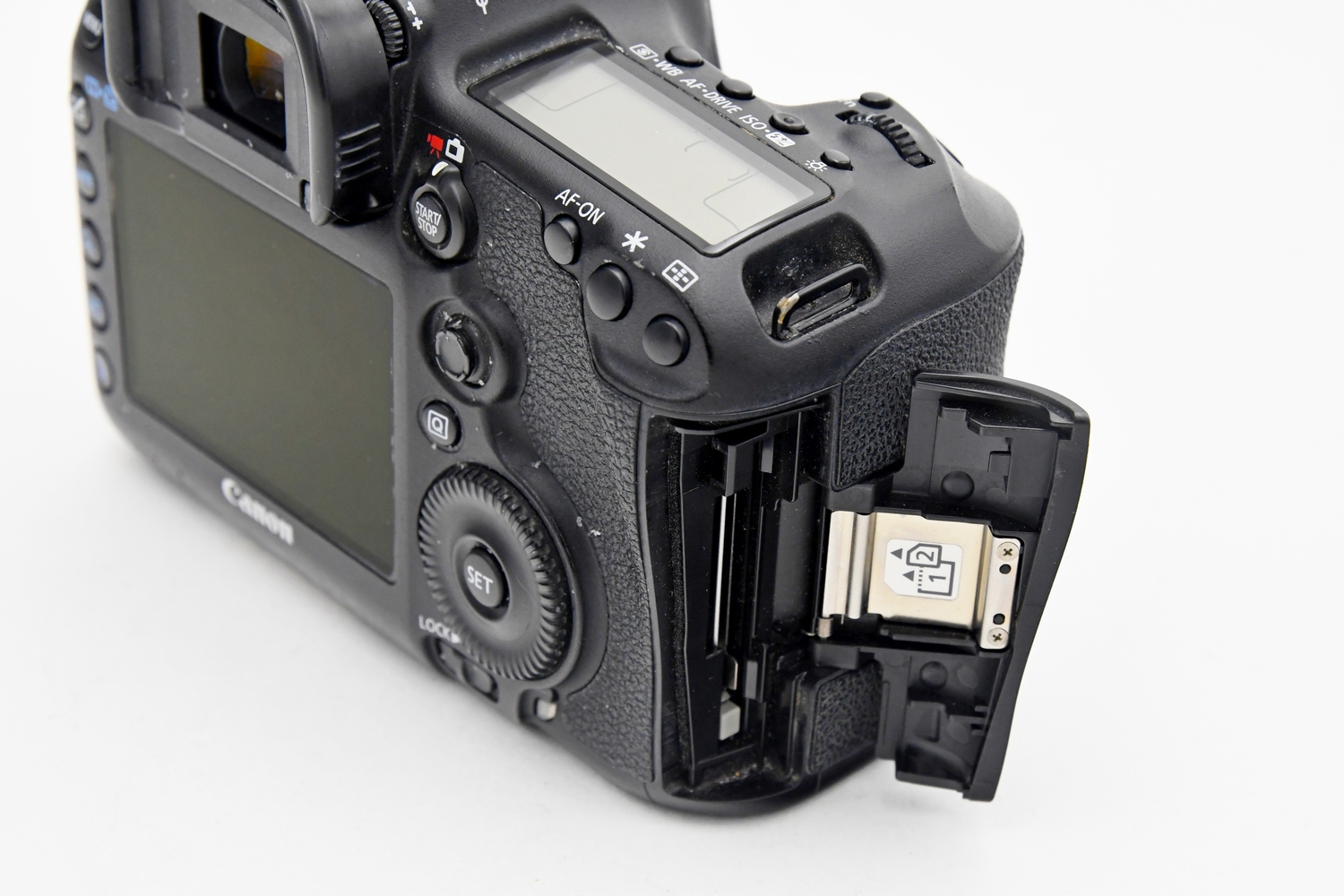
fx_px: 2912
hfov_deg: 26.0
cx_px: 672
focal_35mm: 78
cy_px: 448
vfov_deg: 17.5
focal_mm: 52
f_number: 8
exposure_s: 1/200
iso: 1600
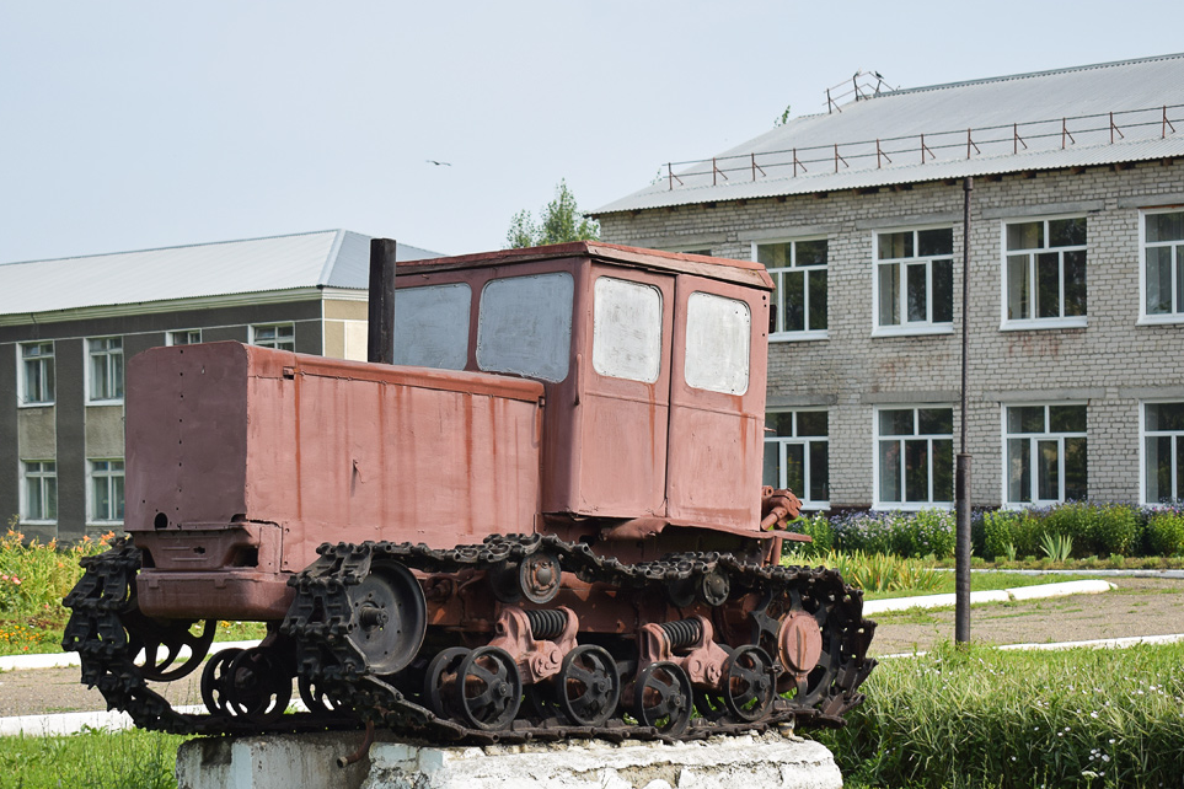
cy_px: 474
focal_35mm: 71
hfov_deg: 28.4
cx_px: 464
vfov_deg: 19.2
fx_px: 2335
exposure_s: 1/500
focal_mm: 38
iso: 100
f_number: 5
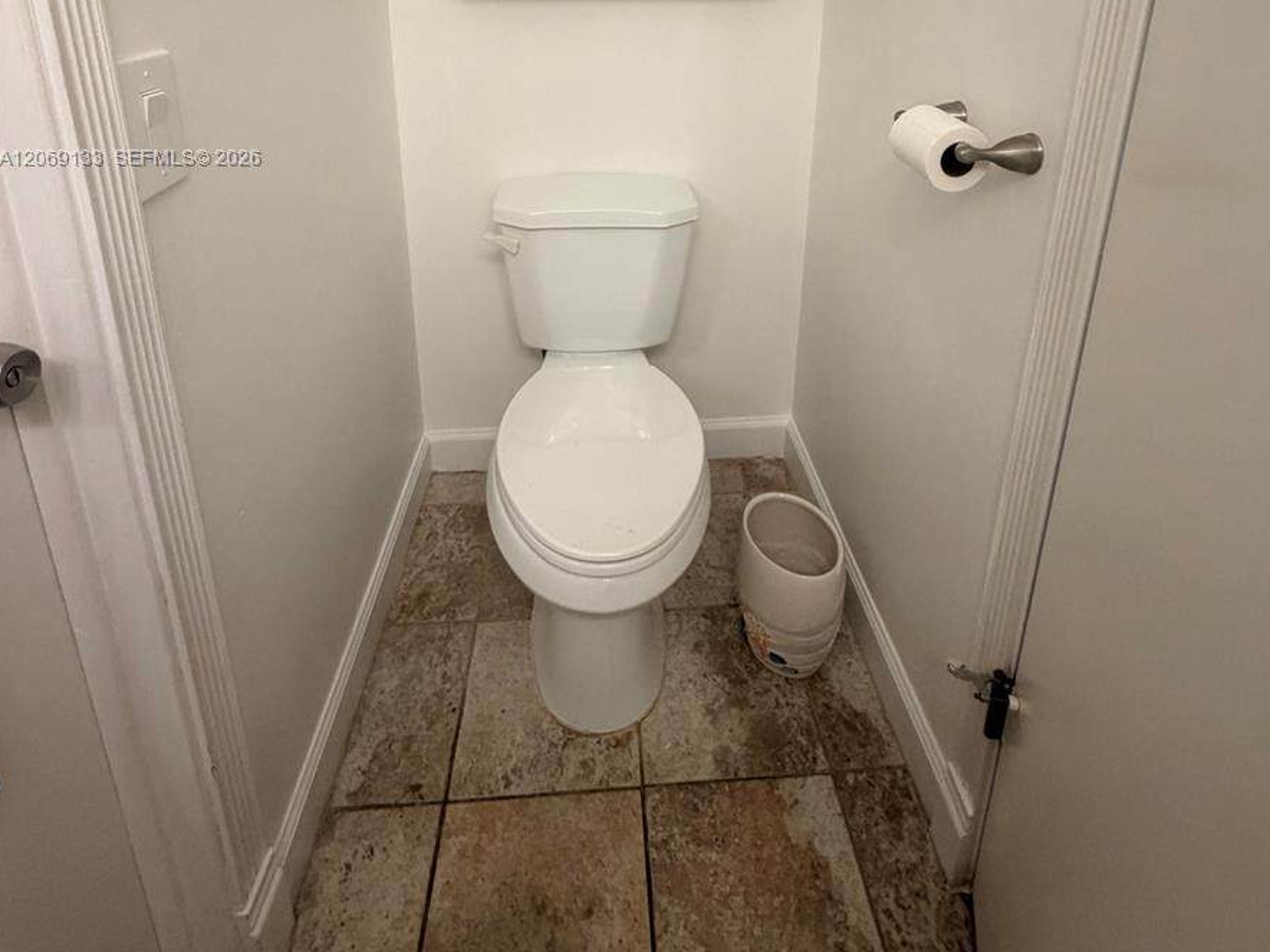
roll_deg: -1.0
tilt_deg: -16.1
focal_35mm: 19
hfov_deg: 84.7
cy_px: 159
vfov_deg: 61.6
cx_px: 641
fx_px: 697
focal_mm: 2.22
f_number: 2.2
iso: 250
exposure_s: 1/60
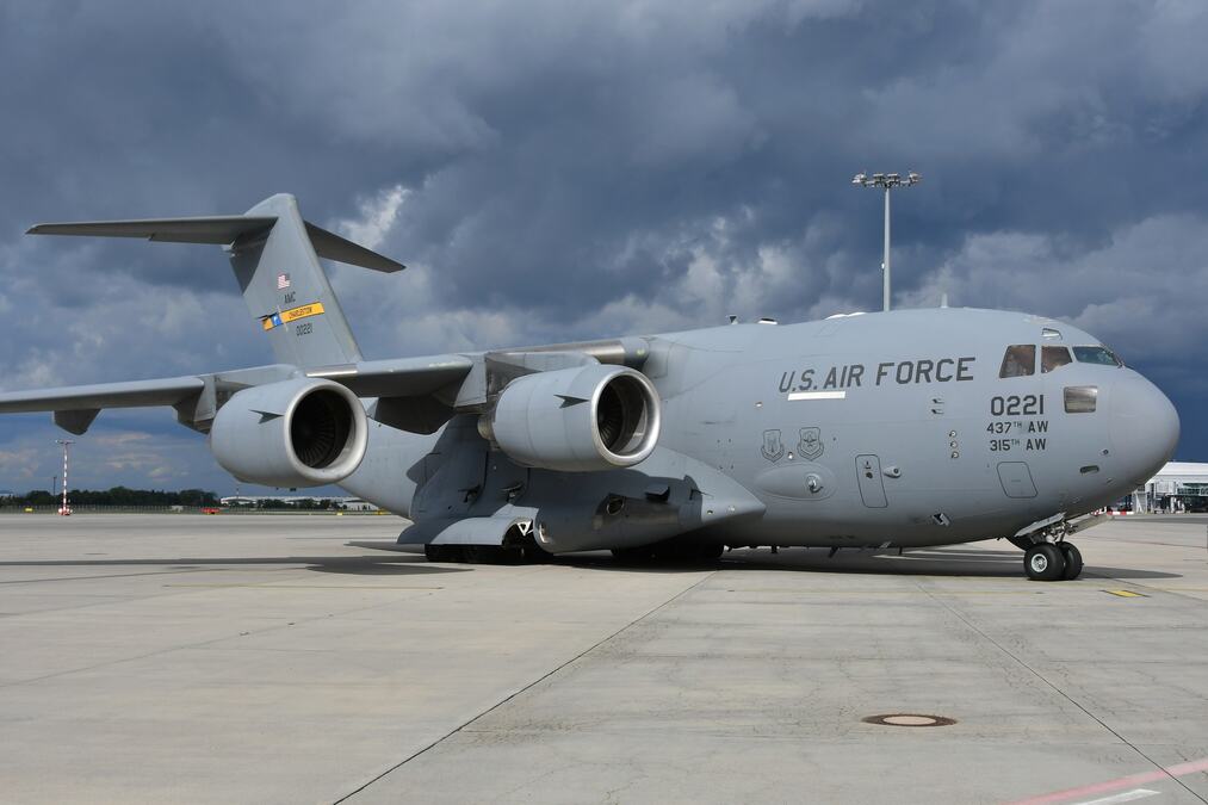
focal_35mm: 42
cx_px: 604
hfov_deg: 46.4
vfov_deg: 31.9
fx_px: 1409
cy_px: 402
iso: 250
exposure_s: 1/1000
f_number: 13
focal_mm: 28
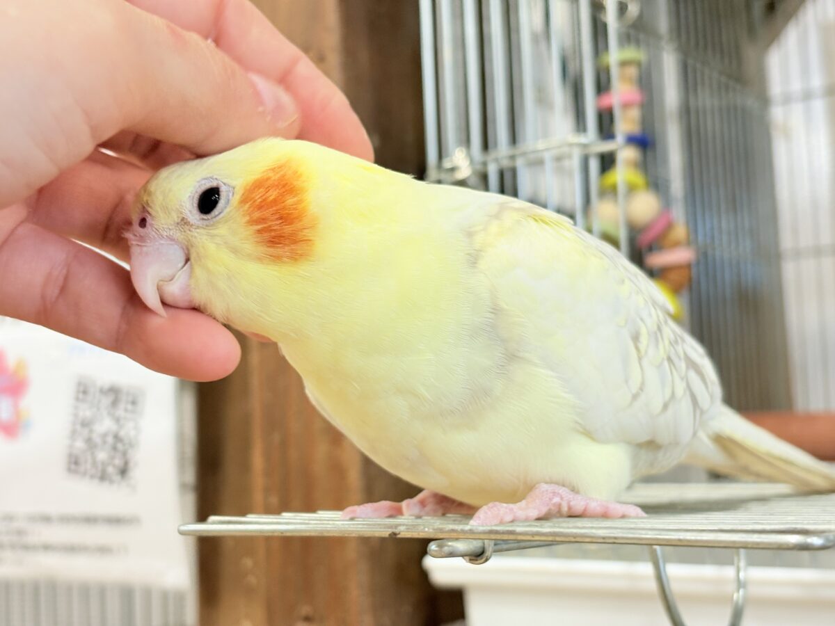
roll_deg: +1.7
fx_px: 1254
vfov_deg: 28.0
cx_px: 418
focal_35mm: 52
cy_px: 313
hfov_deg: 36.8
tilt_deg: +6.2
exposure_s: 1/50
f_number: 1.6
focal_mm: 5.96
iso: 64
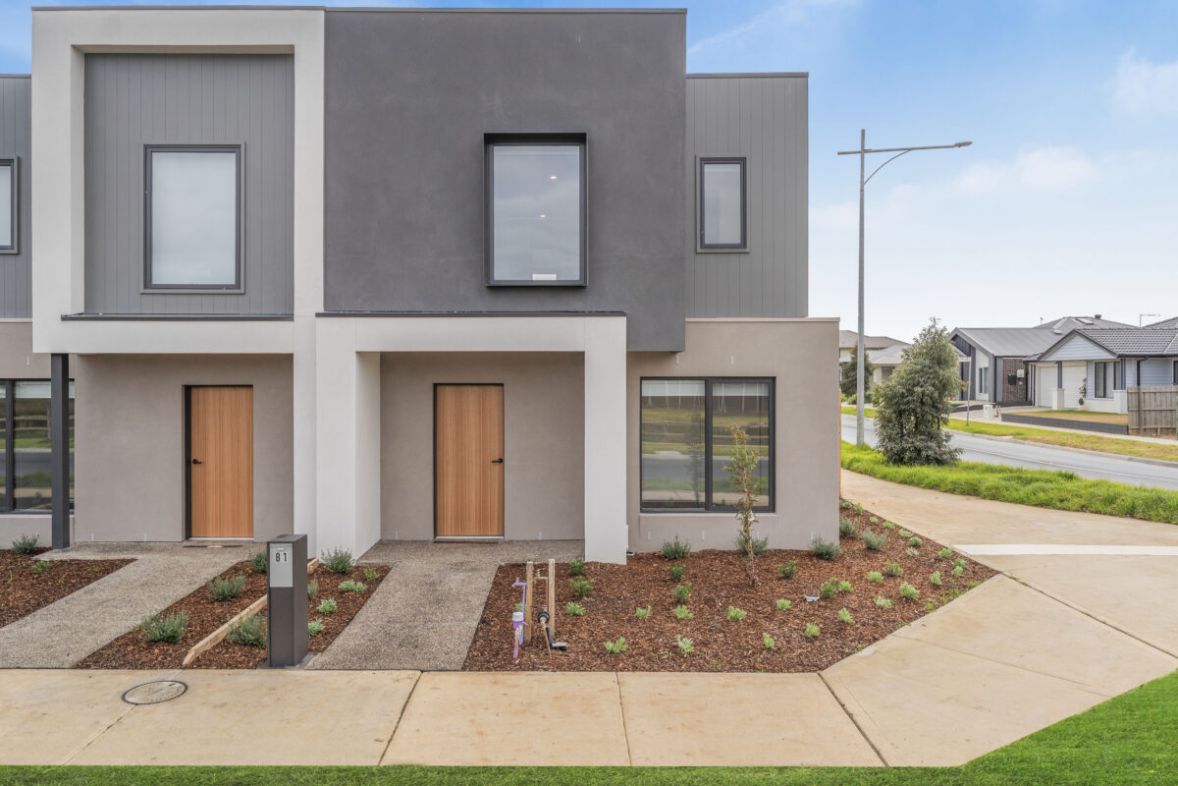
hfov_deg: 73.7
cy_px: 393
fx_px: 785
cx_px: 589
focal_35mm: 24
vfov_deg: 53.1
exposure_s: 1/1250
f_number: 4
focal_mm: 24
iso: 200
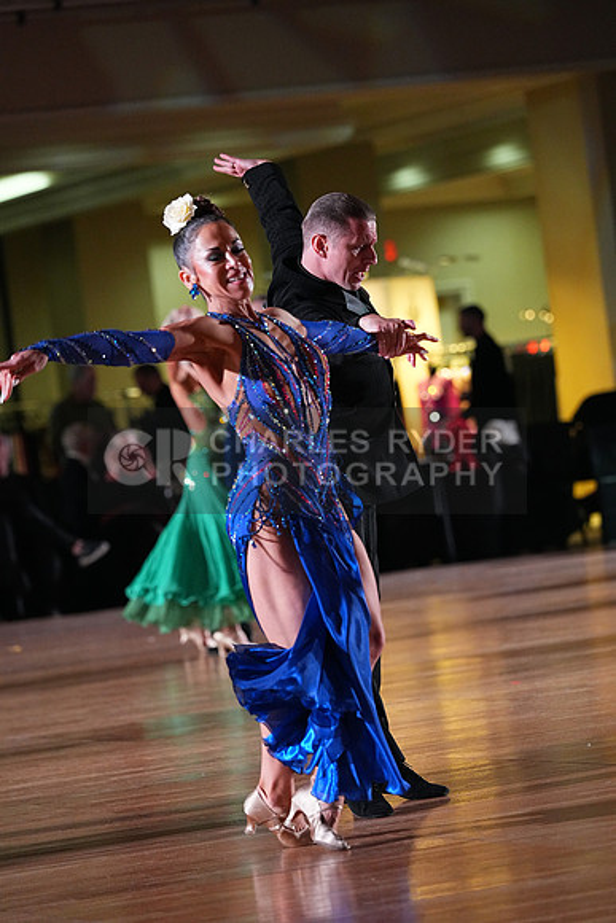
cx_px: 308
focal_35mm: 189
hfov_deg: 7.3
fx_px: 4848
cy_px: 462
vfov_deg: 10.9
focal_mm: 189
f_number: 4.5
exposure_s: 1/400
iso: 6400
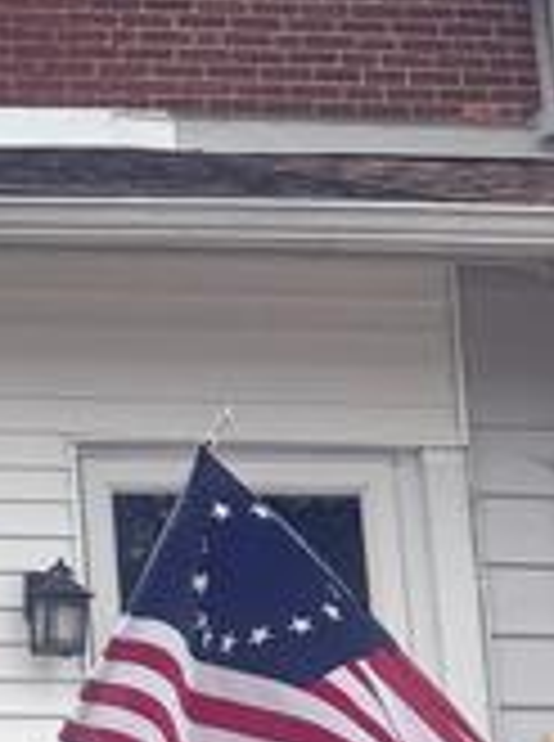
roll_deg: -0.2
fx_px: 2399
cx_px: -590
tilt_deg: +9.8
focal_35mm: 112
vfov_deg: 17.5
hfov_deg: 11.7
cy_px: 589
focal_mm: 6.76
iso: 80
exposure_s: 1/2169
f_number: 1.78
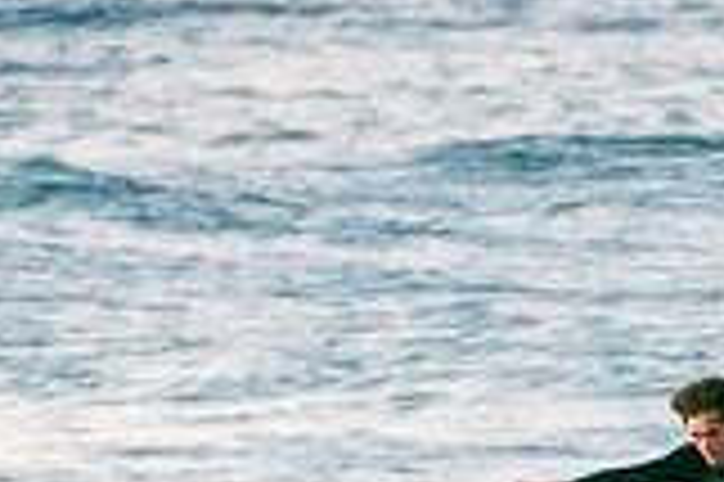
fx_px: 54364
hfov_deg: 0.8
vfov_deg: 0.5
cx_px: 711
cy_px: 718
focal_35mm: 2706
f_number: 5.6
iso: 9000
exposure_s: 1/1000
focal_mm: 500
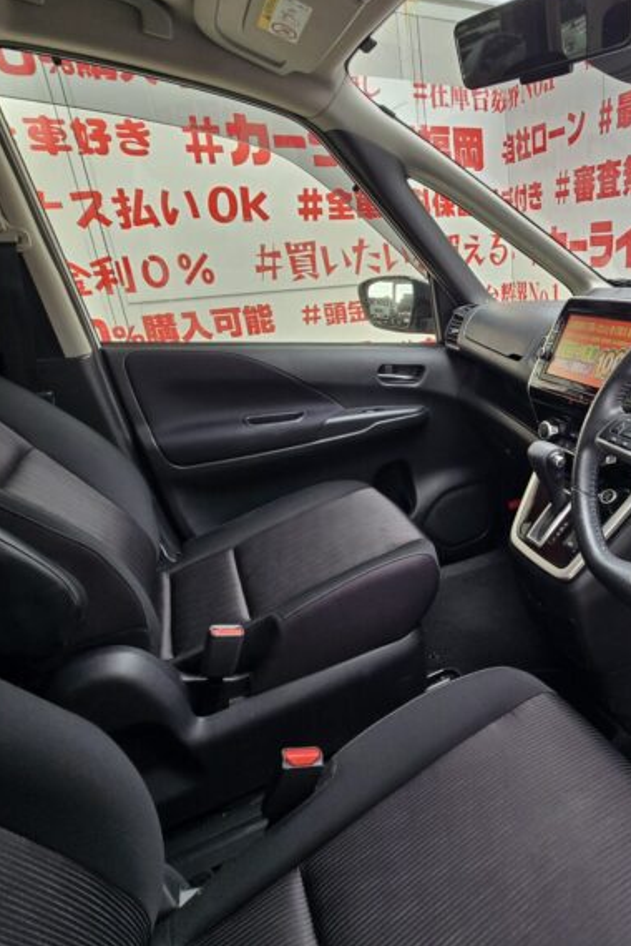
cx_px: 488
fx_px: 499
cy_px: 452
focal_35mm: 19
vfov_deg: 86.8
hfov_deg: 60.4
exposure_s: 1/100
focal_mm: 2.2
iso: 64
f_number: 2.2
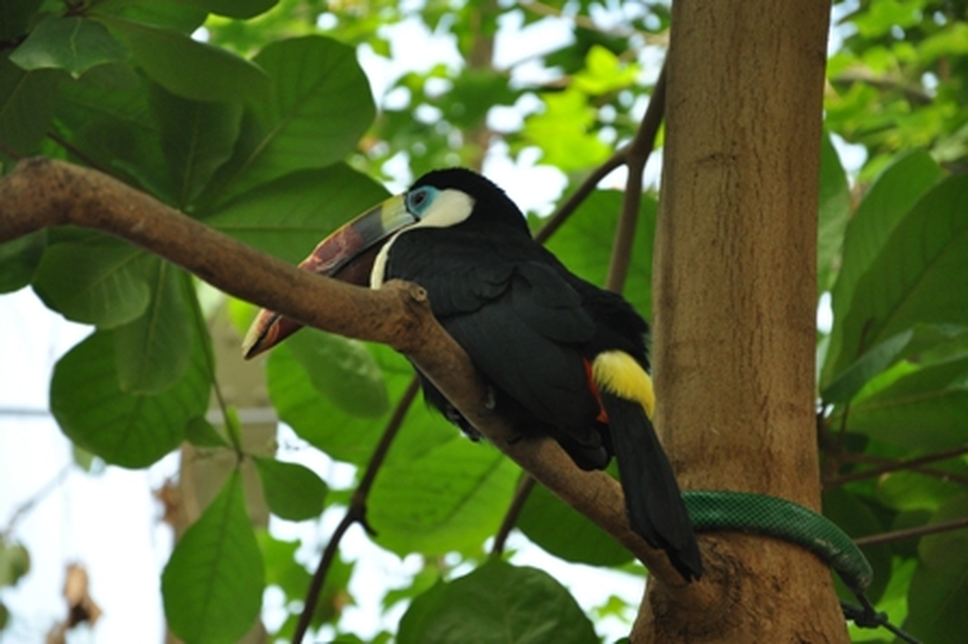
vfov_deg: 8.7
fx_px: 4232
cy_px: 322
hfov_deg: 13.0
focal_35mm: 158
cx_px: 484
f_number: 5.6
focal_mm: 105
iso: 1000
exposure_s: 1/200
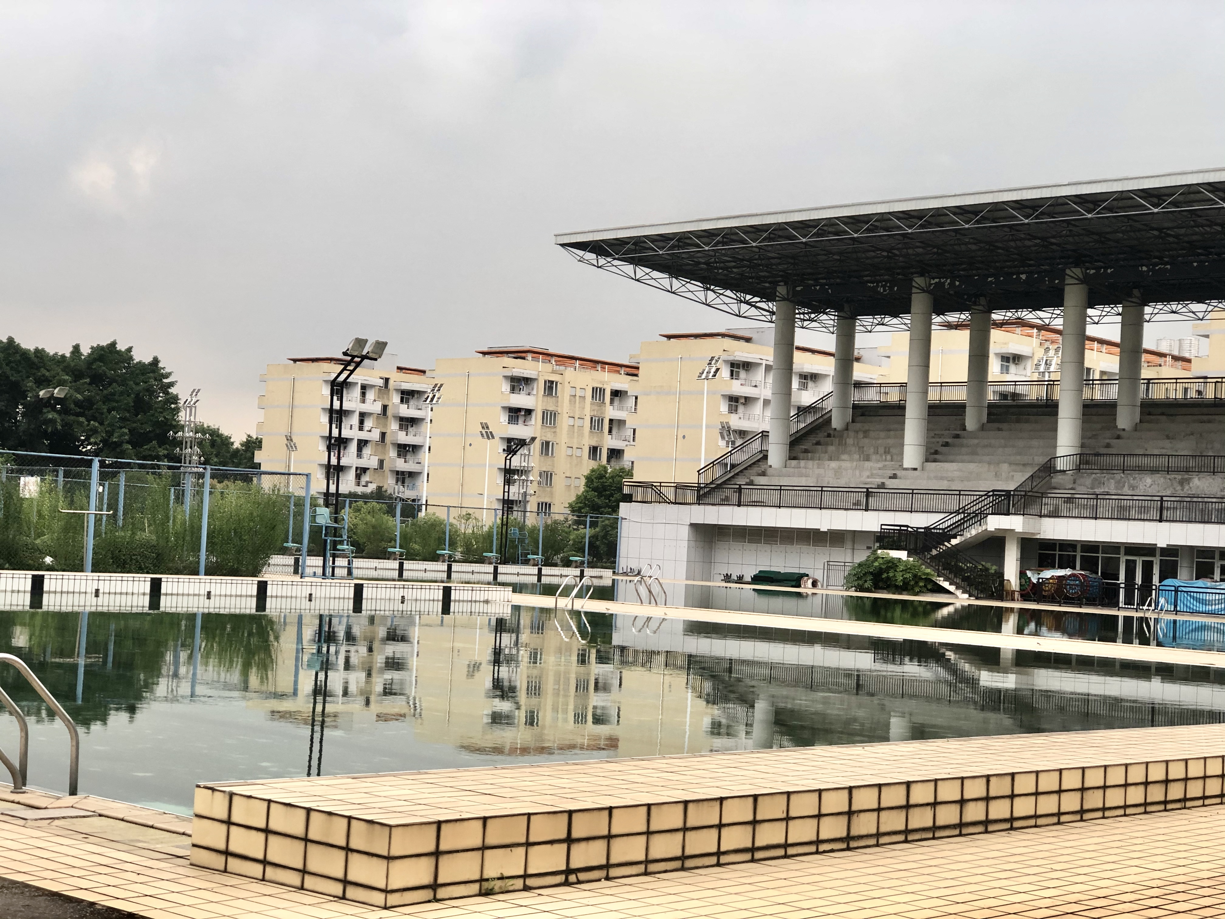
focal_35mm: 57
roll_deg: -3.0
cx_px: 612
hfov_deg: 33.8
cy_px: 460
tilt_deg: +2.1
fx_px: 2017
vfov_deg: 25.7
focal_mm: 6.6
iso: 20
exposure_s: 1/30
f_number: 2.8
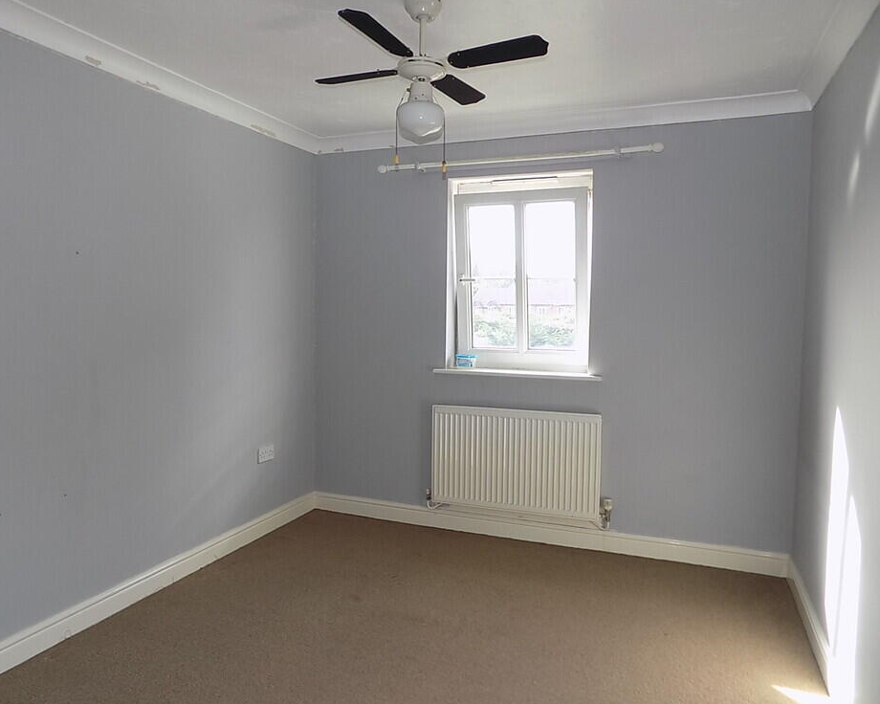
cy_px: 357
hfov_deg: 68.0
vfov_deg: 56.8
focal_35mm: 25
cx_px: 404
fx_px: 651
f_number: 3.1
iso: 80
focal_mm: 4
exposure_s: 1/40
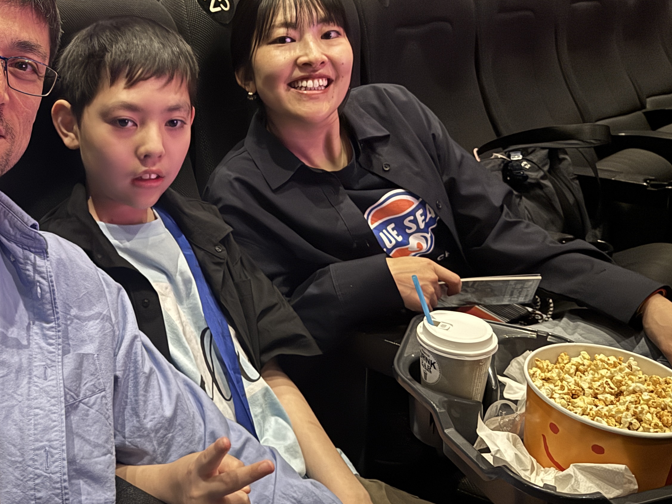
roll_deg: +0.6
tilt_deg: -13.2
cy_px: 147
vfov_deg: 33.1
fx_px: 835
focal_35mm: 43
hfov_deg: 42.0
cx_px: 138
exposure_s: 1/20
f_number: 1.78
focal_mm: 6.76
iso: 1600
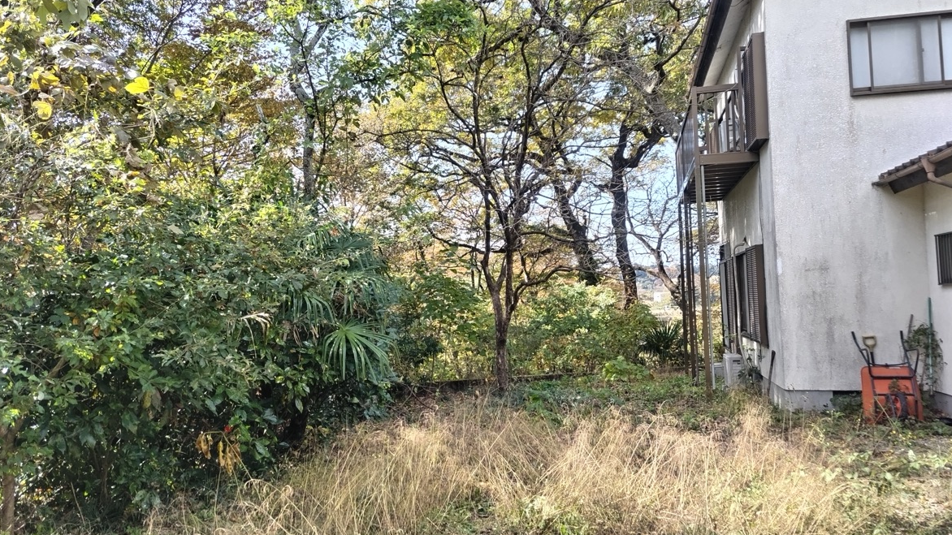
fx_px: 732
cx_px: 482
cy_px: 253
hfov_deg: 66.1
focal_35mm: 29
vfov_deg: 40.2
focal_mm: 4.8
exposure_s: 1/120
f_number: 1.79
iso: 68
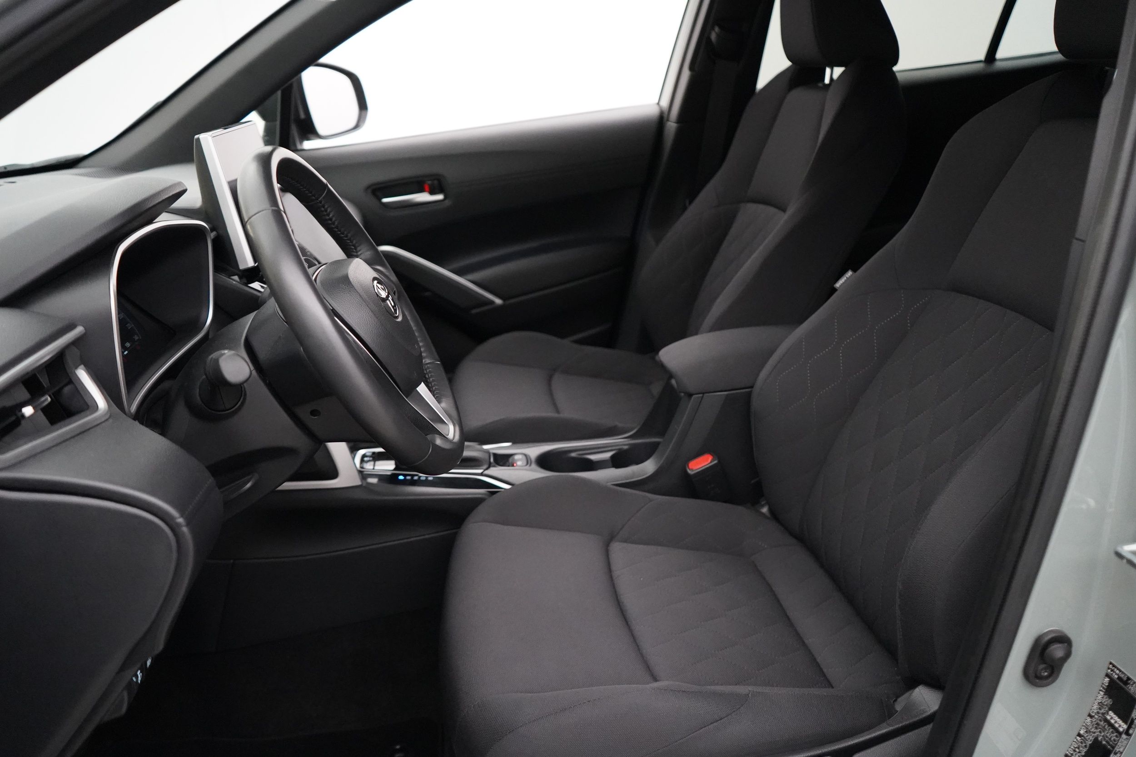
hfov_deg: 65.5
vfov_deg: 46.4
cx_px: 568
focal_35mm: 28
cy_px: 378
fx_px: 884
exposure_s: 1/160
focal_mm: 28
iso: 10000
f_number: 3.5
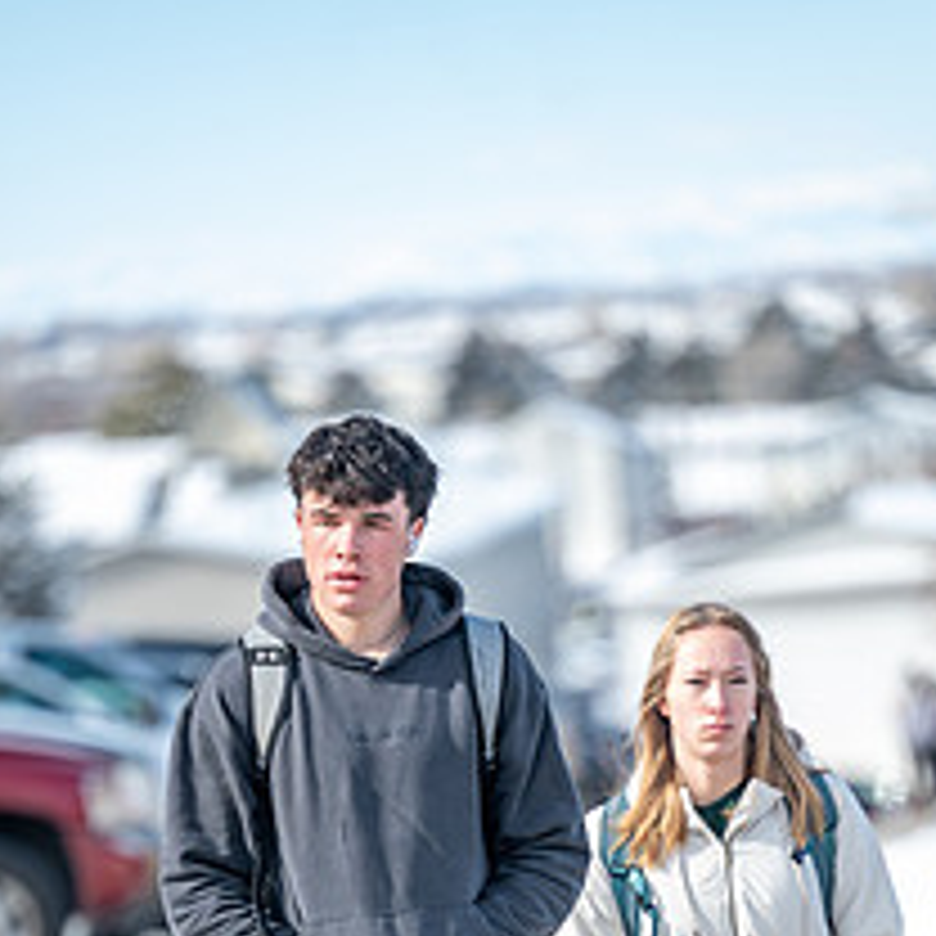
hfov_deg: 5.8
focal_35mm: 304
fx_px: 9300
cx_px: 490
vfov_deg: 5.7
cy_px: 981
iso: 100
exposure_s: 1/800
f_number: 2.8
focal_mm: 165
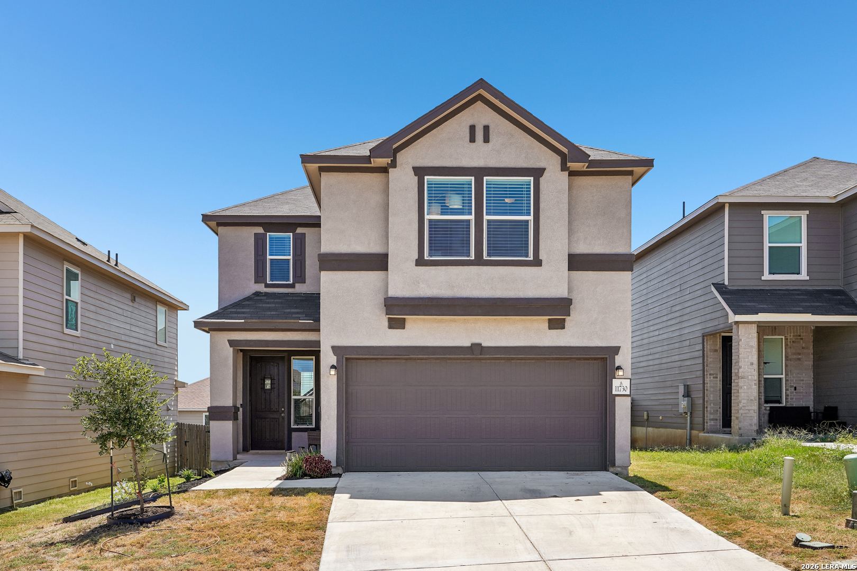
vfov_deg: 37.9
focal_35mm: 35
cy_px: 286
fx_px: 833
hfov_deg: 54.4
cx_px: 428
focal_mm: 35
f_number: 8
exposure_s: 1/250
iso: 100
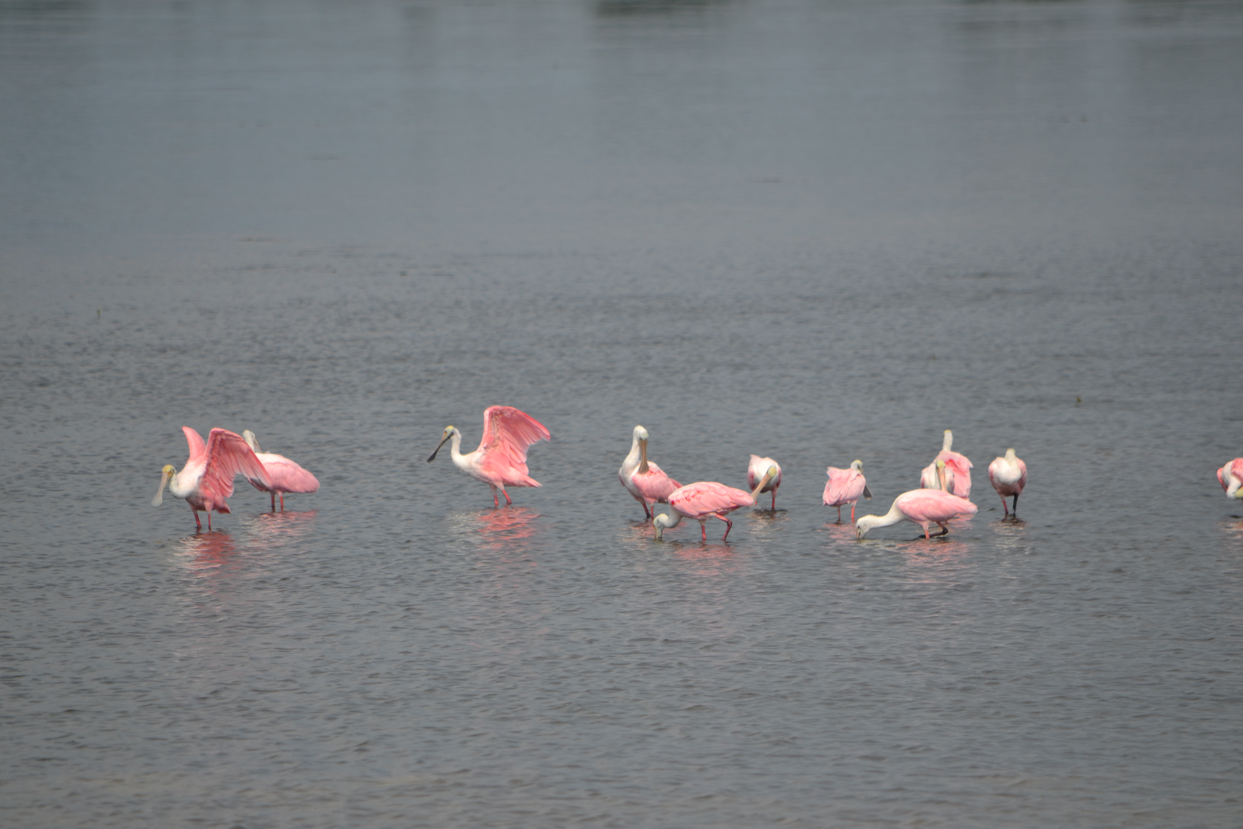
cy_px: 414
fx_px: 15536
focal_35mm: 450
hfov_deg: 4.6
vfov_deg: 3.1
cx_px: 622
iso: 100
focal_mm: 300
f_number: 5.6
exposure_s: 1/500
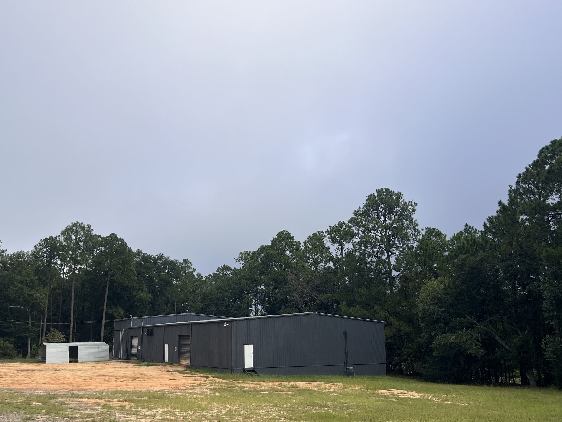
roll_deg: +2.0
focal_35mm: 33
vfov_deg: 42.9
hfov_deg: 55.2
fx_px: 536
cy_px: 233
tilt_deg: +12.0
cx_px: 251
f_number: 1.5
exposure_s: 1/3704
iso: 50
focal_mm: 5.7
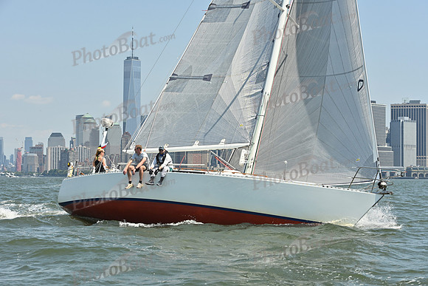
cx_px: 214
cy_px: 143
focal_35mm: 85
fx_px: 1011
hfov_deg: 23.9
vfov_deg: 16.1
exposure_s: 1/1250
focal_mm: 85
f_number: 8
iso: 320
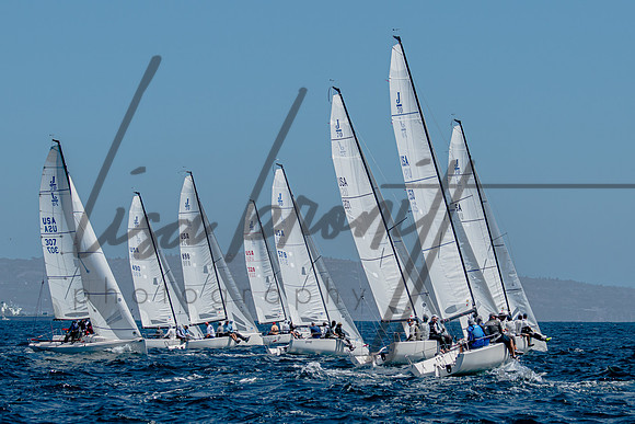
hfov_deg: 9.0
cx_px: 381
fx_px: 4035
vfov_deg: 6.0
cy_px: 207
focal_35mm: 229
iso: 200
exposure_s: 1/2000
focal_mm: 120
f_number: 5
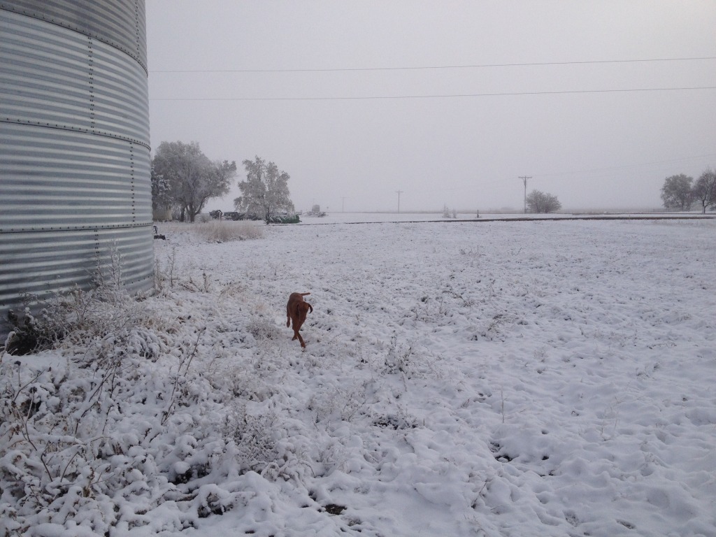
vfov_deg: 40.7
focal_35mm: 35
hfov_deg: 52.6
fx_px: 724
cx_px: 358
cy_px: 268
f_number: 2.4
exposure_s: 1/3247
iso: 50
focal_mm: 4.28
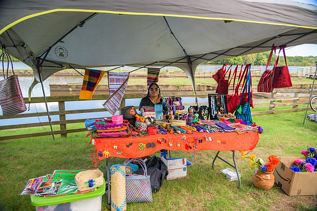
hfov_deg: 73.7
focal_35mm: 24
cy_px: 106
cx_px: 158
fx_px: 211
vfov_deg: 53.2
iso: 280
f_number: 4
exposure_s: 1/100
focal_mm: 24
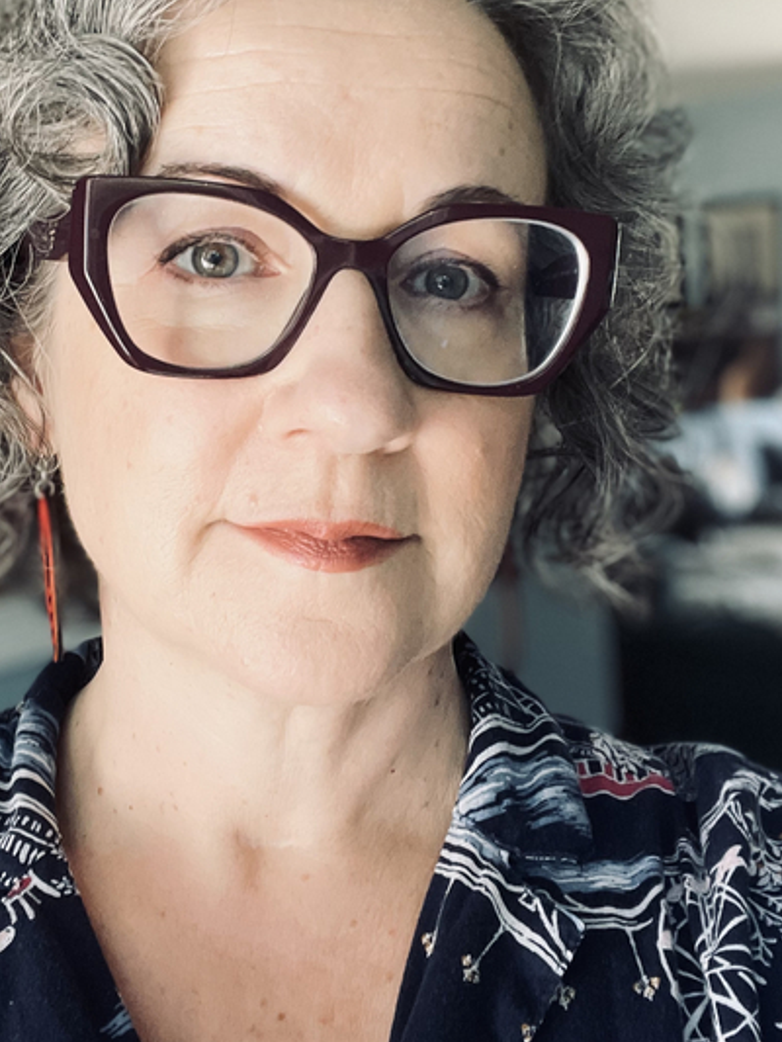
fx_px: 1355
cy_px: 371
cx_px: 268
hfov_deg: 32.0
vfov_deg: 41.7
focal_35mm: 45
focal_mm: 2.71
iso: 200
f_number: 2.2
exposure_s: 1/60
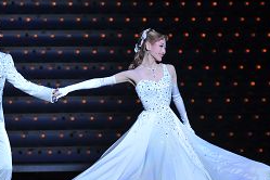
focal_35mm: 420
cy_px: 127
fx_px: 3149
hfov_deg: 4.9
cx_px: 91
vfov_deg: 3.3
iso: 800
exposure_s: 1/640
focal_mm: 155
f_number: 4.5
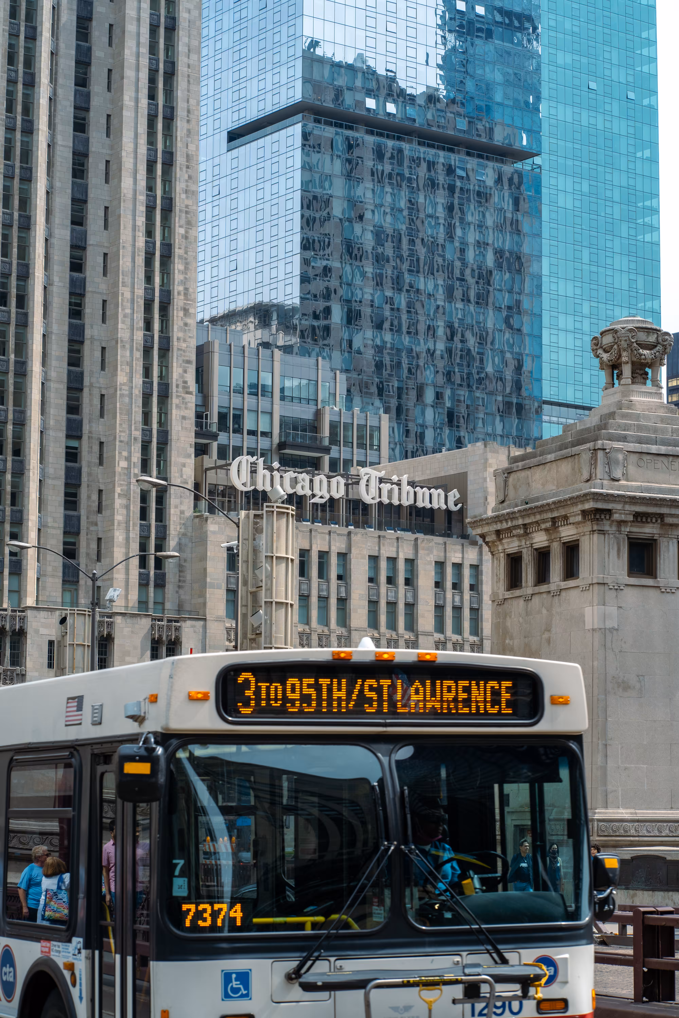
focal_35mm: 85
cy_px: 509
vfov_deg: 23.9
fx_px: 2405
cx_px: 340
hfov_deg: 16.1
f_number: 9
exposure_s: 1/500
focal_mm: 85
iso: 320
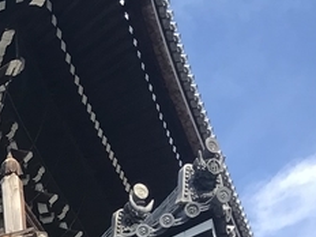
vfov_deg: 9.7
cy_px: 415
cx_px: -315
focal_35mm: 145
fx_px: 1324
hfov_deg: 12.1
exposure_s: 1/939
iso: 20
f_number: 1.8
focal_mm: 3.99
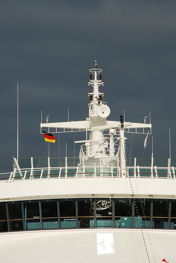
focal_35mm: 202
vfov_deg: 10.1
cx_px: 88
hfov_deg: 6.8
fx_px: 1481
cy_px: 132
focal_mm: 135
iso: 140
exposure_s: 1/250
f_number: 10
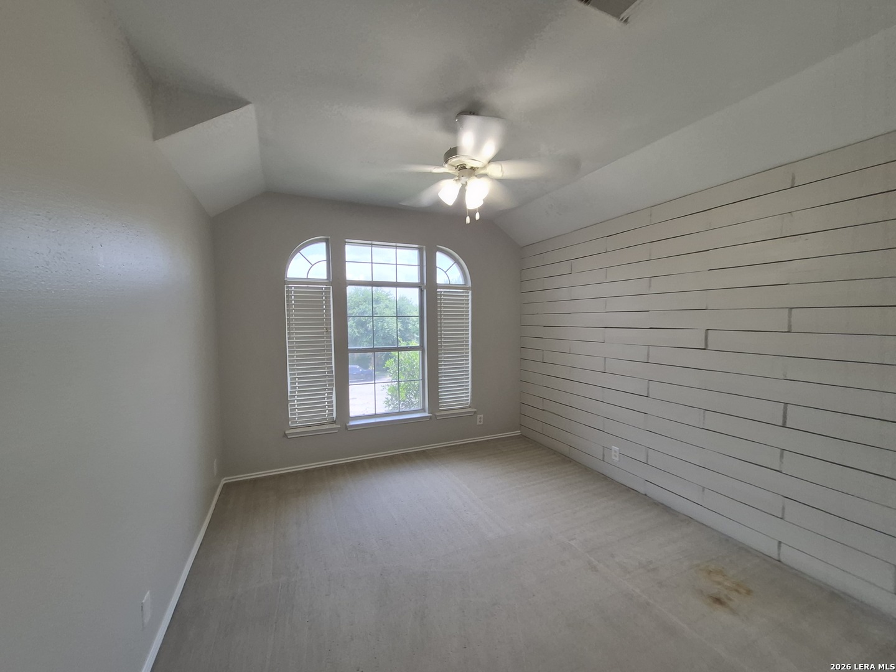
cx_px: 448
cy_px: 336
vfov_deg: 89.9
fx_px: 336
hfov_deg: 106.2
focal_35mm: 13
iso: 100
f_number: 2.2
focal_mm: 1.74
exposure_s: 1/60
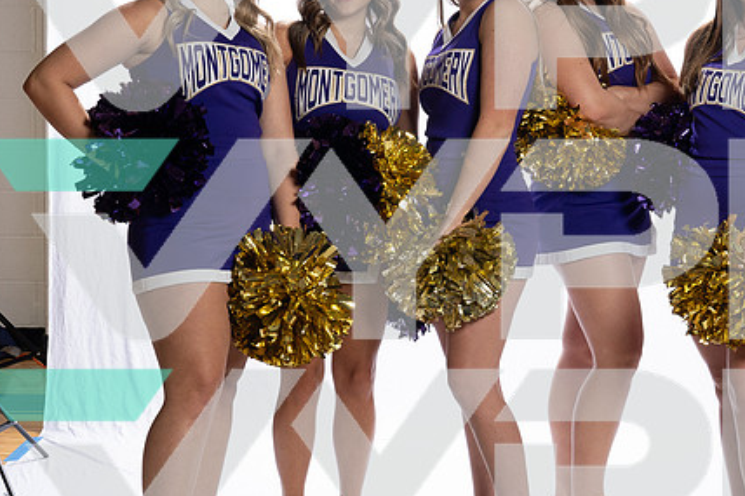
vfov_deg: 14.5
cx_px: 437
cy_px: 218
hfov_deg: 21.7
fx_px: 1944
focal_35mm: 94
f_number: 8
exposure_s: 1/250
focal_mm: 47
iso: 800
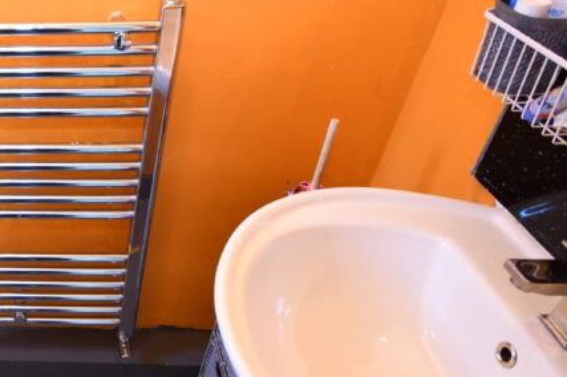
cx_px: -15
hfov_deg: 44.3
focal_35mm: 36
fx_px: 567
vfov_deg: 36.7
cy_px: 154
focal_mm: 10
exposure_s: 1/10
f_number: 4.5
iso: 560
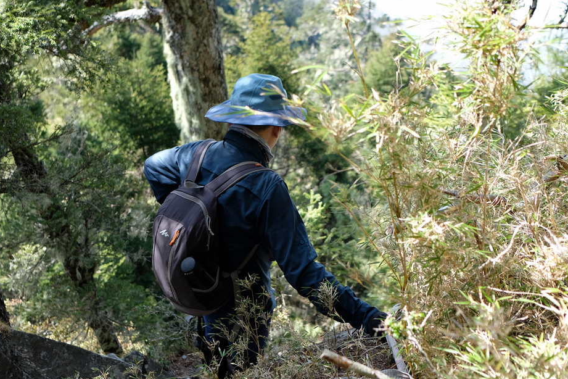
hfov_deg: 50.7
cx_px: 290
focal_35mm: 38
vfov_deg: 35.0
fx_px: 600
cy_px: 201
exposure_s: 1/900
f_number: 2.8
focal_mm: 23
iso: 400
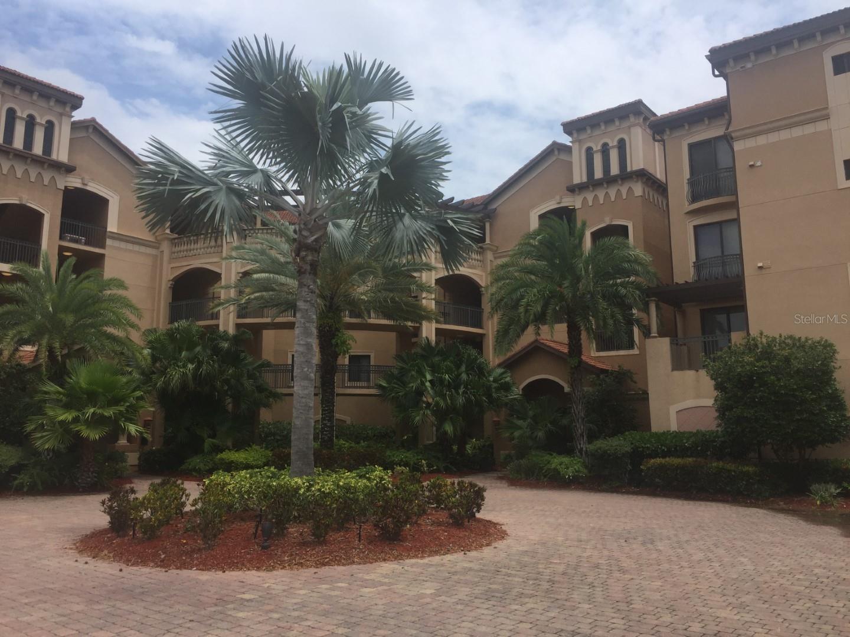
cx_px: 425
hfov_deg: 61.7
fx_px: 712
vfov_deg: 48.2
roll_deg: -2.0
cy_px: 318
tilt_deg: +9.4
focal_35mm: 29
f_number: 2.2
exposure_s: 1/3049
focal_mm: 4.15
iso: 32
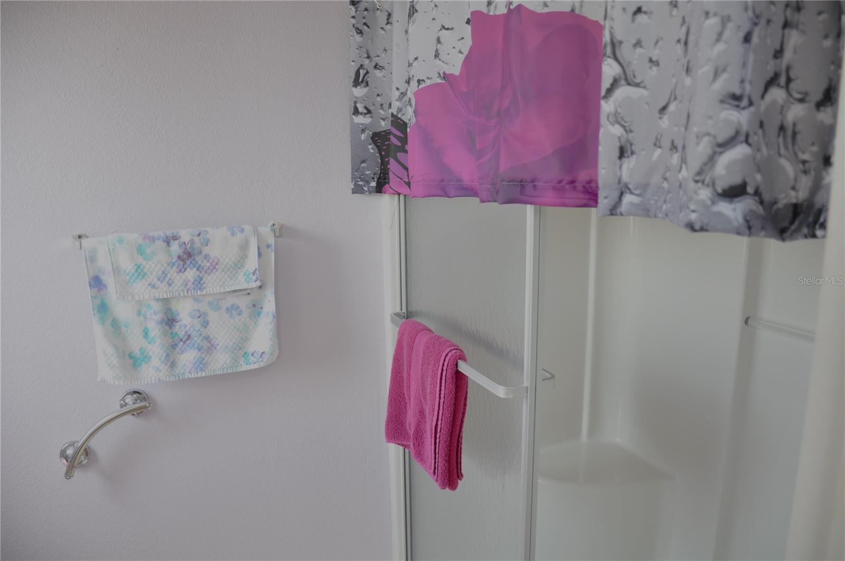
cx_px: 422
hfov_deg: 67.5
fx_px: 633
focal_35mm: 27
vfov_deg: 47.8
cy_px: 280
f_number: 4
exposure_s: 1/60
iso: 720
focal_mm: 18
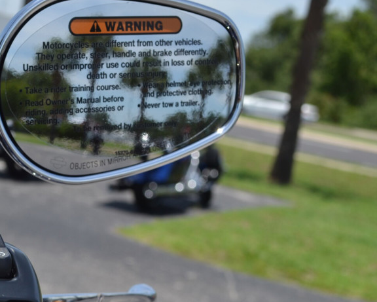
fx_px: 982
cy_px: 246
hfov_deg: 21.2
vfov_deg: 17.3
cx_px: 21
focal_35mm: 88
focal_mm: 30
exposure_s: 1/250
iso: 100
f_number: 8
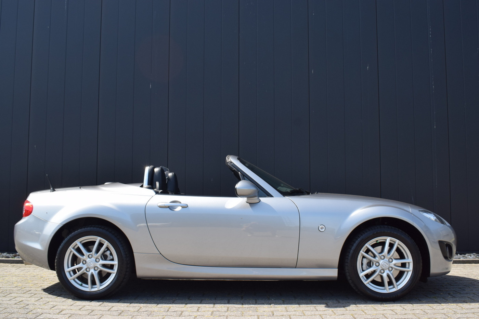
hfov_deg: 53.1
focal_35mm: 36
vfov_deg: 36.9
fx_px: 479
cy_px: 160
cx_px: 240
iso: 250
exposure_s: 1/250
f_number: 8
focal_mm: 24
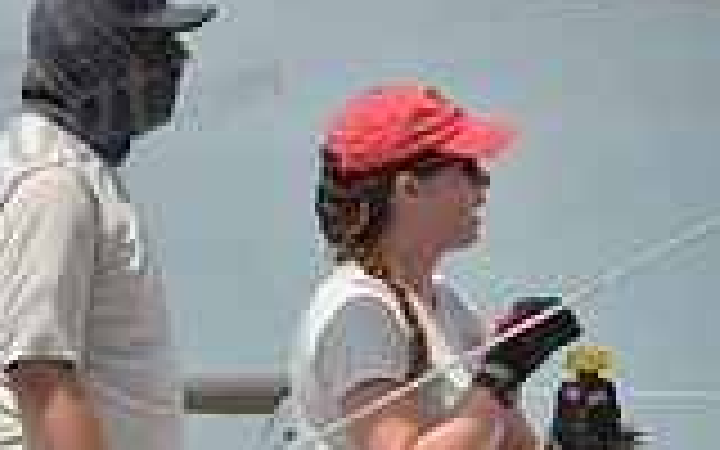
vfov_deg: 1.8
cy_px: 857
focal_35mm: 738
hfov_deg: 2.8
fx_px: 14481
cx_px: -580
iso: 280
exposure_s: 1/1250
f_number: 8
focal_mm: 200
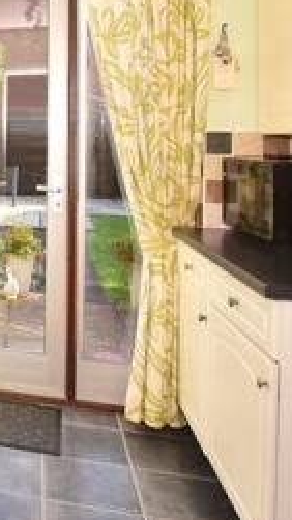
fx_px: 565
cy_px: 142
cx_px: -172
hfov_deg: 22.5
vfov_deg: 47.9
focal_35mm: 41
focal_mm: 10
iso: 400
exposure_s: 1/200
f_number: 8
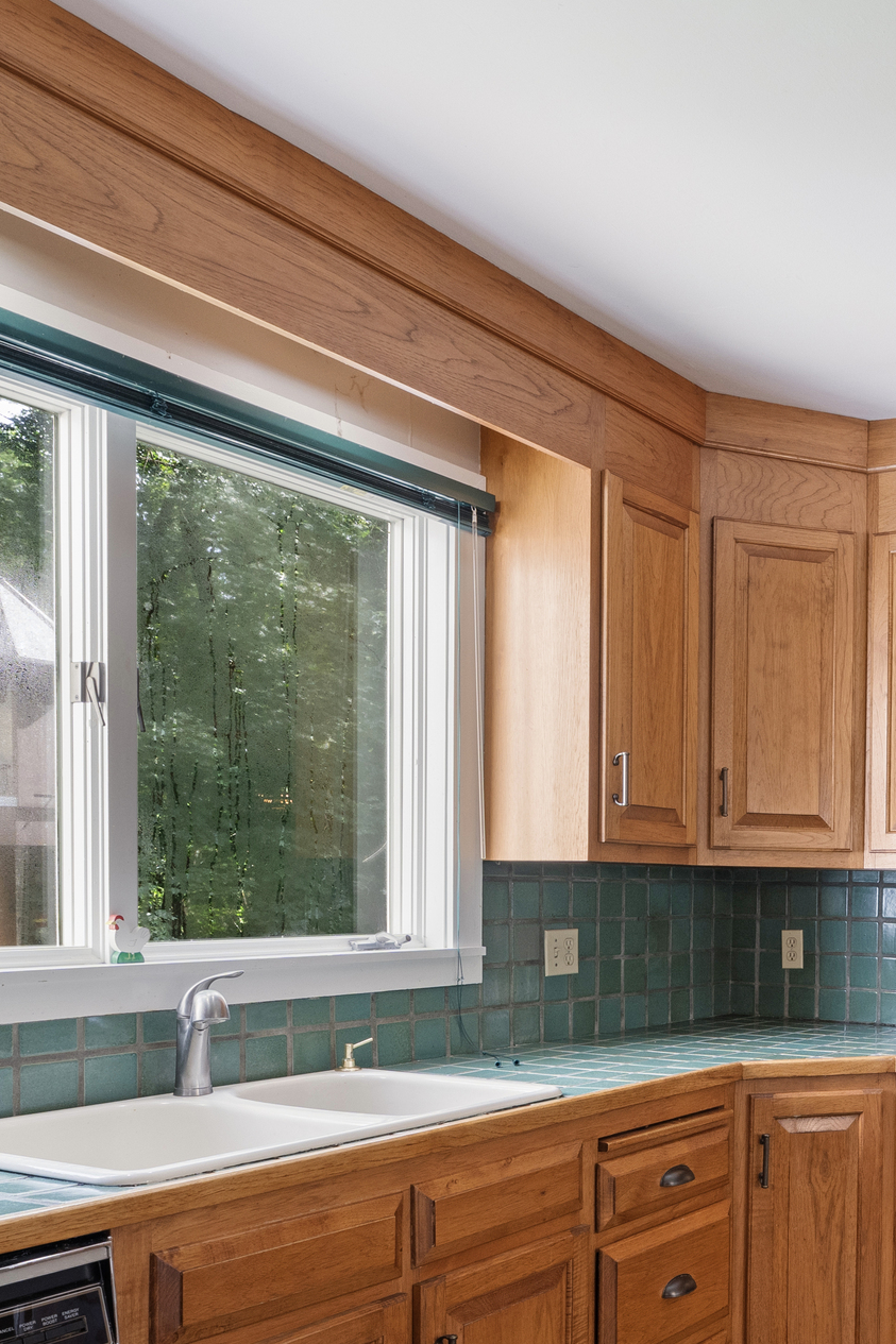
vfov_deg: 54.4
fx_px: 1270
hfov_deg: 34.0
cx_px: 971
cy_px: 922
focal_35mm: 34
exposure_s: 1/6
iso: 800
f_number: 8
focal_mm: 14
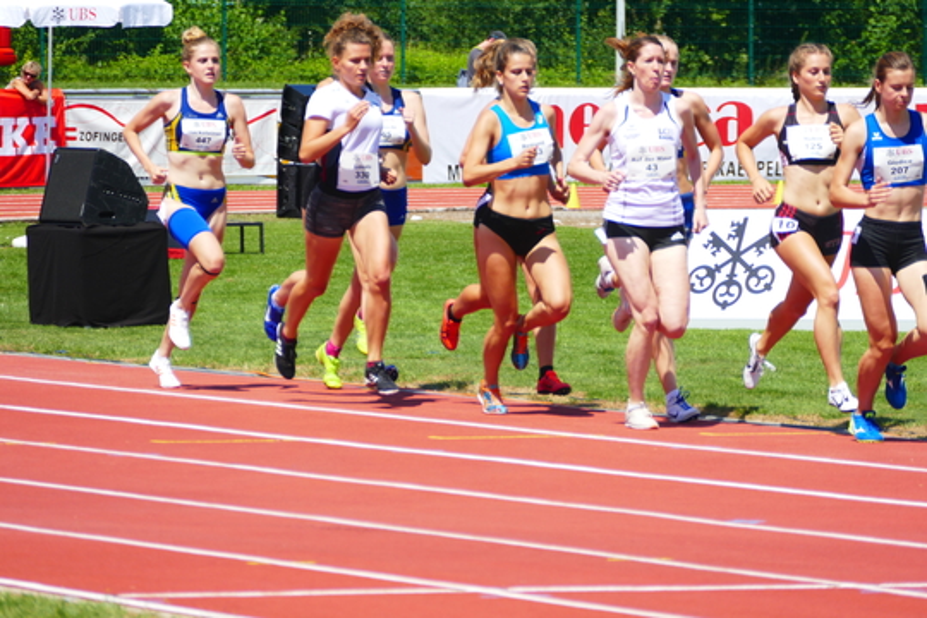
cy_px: 309
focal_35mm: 372
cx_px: 464
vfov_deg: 3.7
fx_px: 9578
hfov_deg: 5.5
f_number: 4
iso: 125
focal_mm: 135.82
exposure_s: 1/1000
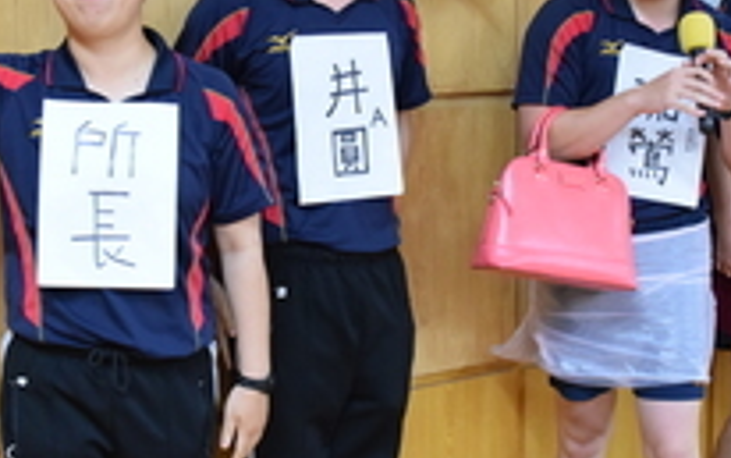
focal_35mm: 80
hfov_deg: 25.8
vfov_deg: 16.3
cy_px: 240
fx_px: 1594
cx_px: 422
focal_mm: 27
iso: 3200
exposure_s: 1/80
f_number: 4
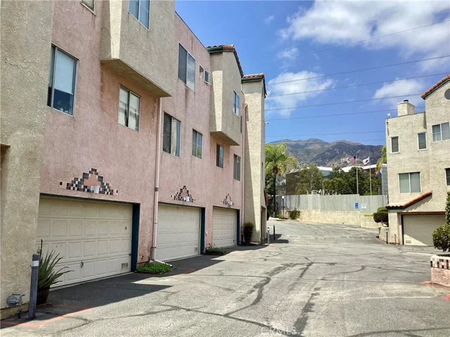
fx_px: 403
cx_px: 225
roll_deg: -2.6
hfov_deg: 58.4
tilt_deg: +7.9
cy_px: 168
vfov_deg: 45.4
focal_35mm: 31
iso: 25
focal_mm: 3.3
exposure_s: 1/1294
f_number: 2.4
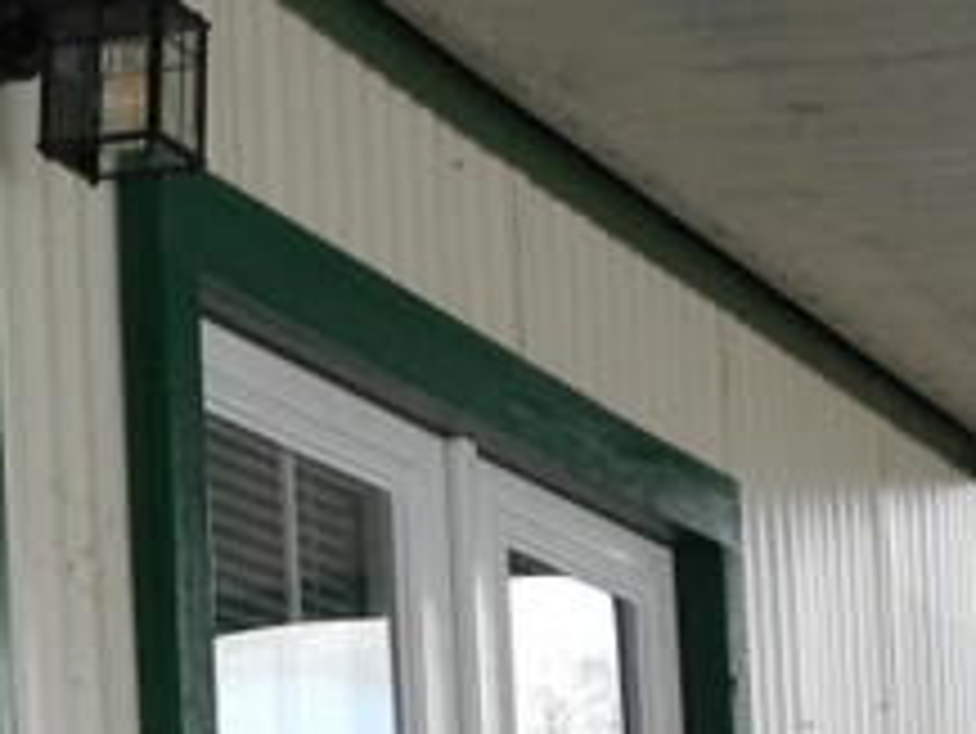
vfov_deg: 9.6
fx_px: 4260
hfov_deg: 12.7
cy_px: 1063
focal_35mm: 151
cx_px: -292
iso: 80
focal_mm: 7.3
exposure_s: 1/125
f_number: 3.5
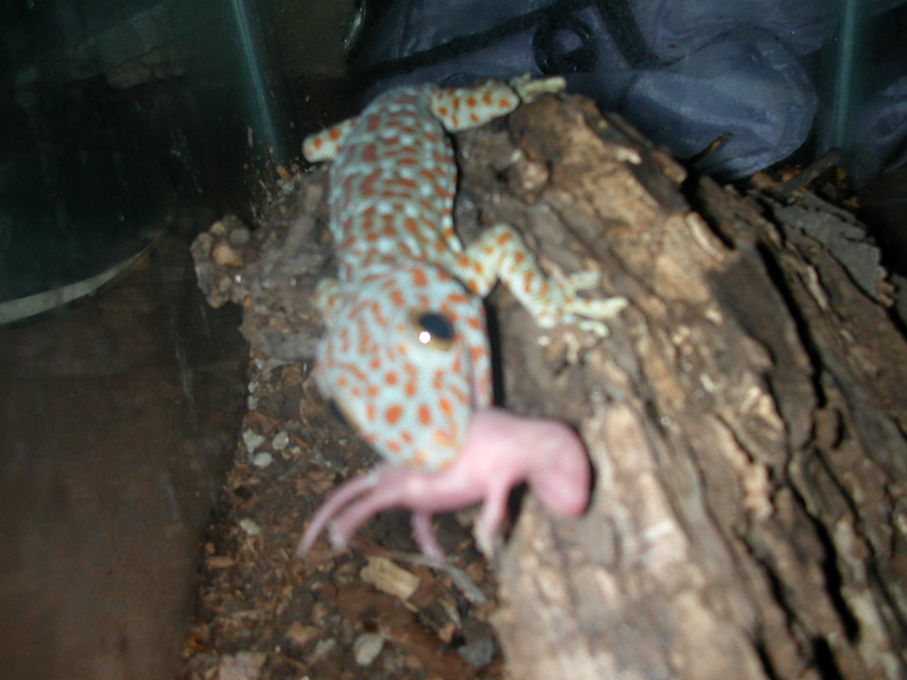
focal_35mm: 37
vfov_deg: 38.7
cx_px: 454
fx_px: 969
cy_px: 340
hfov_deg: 50.1
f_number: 2.7
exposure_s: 1/59.9
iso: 100
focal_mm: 5.6
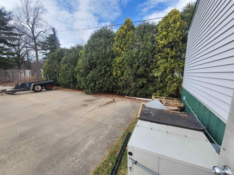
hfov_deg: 106.2
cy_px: 88
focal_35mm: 13
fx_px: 88
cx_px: 117
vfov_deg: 89.9
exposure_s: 1/816
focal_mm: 2.2
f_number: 2.2
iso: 50
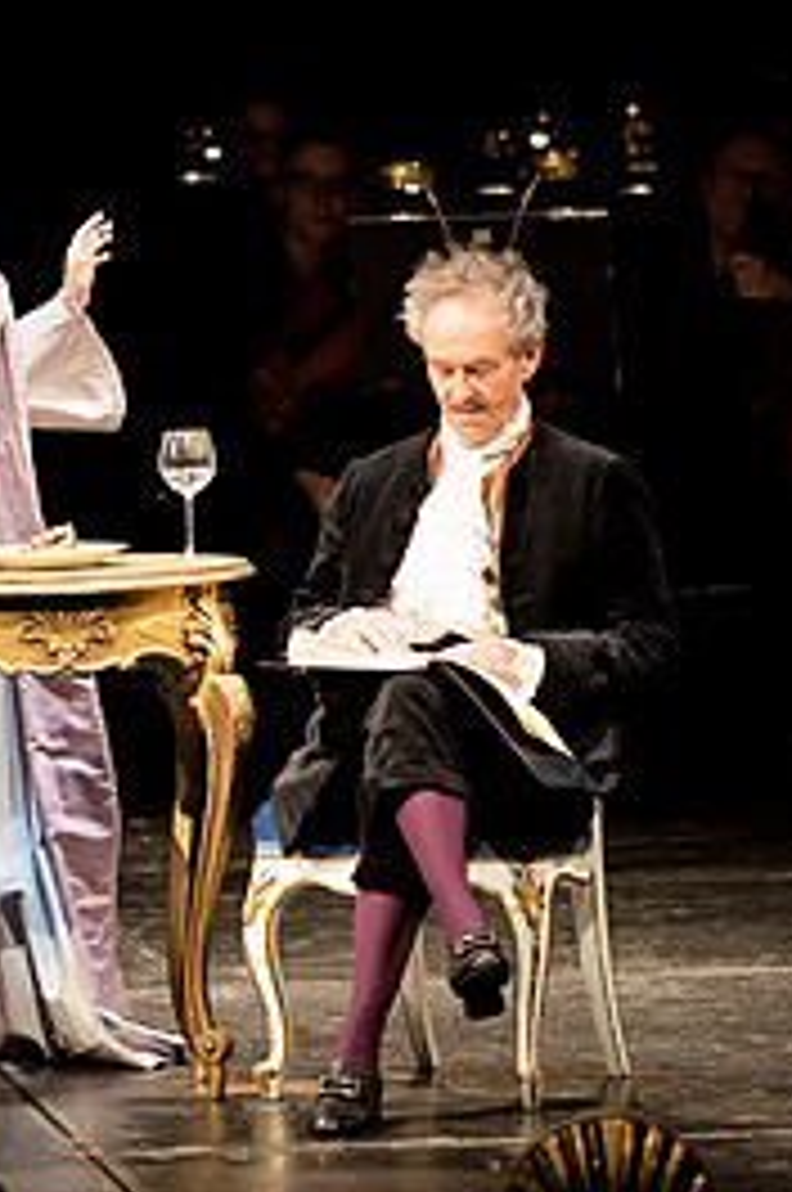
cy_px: 409
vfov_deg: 6.1
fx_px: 11249
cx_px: 202
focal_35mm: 340
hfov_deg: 4.0
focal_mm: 200
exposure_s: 1/200
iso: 1250
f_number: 6.7
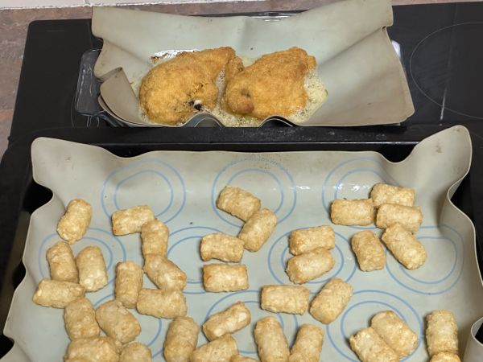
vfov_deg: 19.1
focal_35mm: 77
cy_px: 181
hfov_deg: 25.3
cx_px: 242
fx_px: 1074
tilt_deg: -44.6
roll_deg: +1.5
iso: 500
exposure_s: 1/34
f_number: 2.8
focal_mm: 9
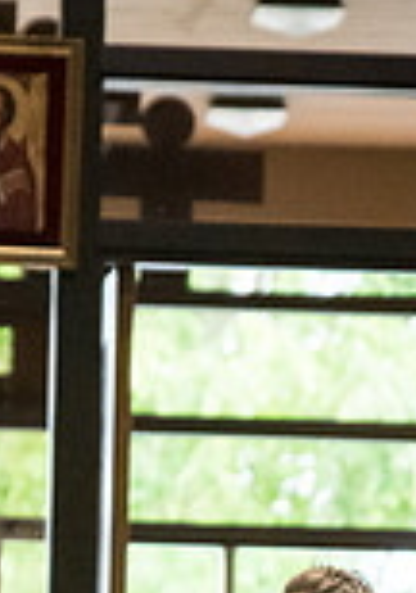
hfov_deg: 4.7
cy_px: 847
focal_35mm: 302
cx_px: 86
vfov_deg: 6.6
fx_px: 5057
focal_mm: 70
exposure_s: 1/320
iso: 2500
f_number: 4
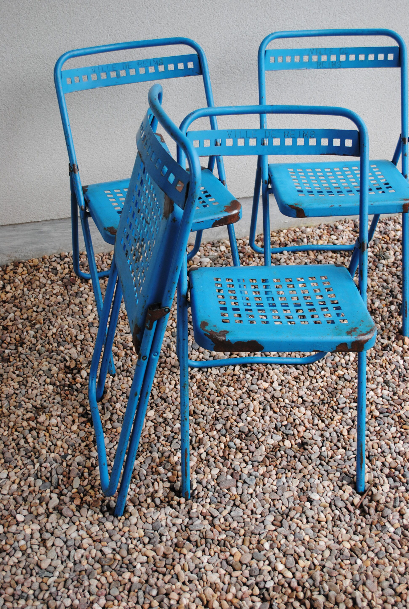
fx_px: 712
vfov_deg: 46.3
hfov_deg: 32.0
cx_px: 204
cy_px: 304
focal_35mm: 42
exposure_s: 1/50
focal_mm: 28
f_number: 4.5
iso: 200
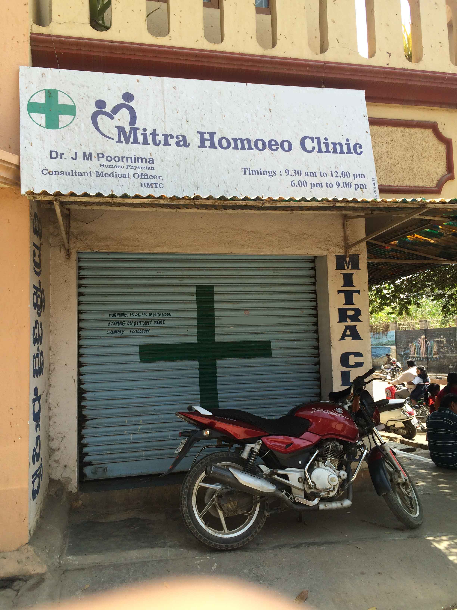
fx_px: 510
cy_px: 305
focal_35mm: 29
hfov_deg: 48.2
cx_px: 228
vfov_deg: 61.7
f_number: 2.2
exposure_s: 1/562
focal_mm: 4.15
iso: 32
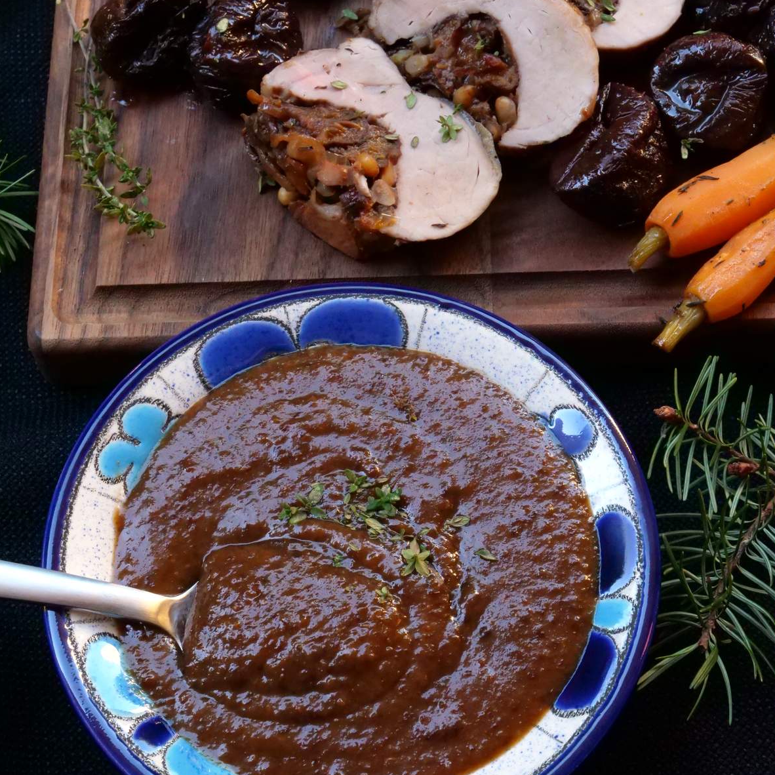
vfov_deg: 25.7
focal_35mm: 67
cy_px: 352
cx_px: 391
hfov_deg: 25.7
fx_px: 1697
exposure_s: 1/50
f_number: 13
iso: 3200
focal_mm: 28
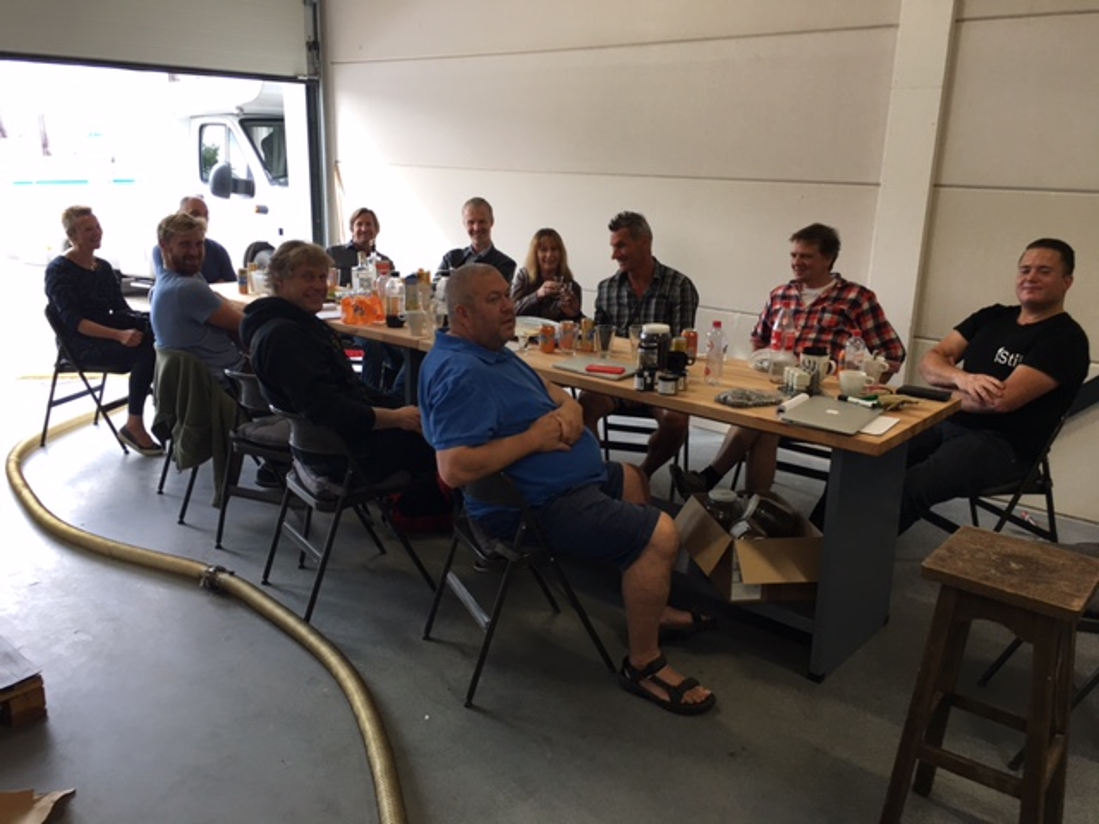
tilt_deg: -15.1
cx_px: 550
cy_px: 412
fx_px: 921
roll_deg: -0.6
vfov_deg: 48.2
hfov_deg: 61.7
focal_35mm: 29
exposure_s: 1/33
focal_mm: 4.15
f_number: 2.2
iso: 25
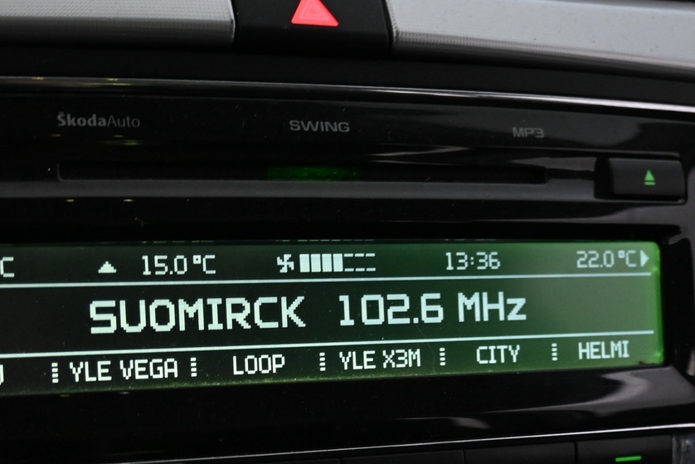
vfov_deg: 22.4
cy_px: 394
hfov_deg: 33.4
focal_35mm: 59
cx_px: 235
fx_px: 1148
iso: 1400
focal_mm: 20.5
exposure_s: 1/30
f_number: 3.8
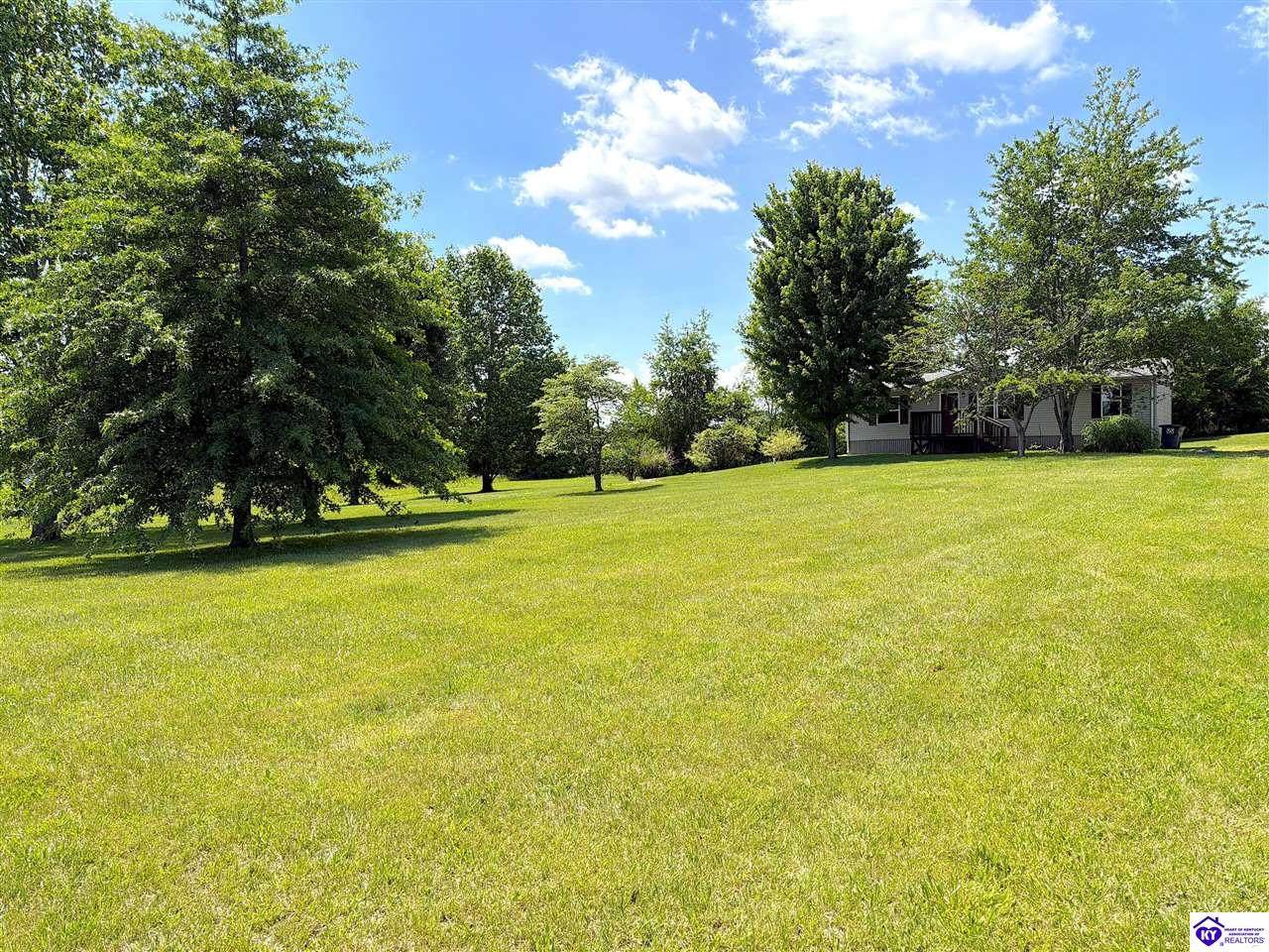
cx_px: 634
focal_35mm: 24
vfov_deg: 56.8
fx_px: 880
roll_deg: +1.2
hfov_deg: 71.6
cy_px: 476
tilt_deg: -2.0
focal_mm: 6.76
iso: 80
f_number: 1.78
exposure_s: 1/4167
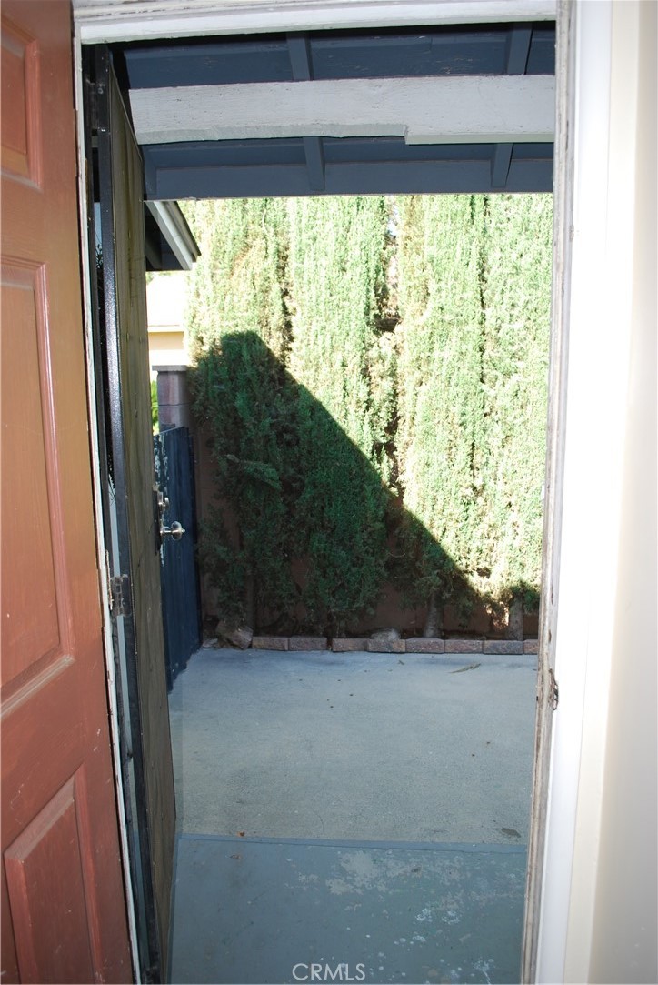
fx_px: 739
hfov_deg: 48.0
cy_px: 492
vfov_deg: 67.3
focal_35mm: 27
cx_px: 329
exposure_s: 1/125
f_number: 3.5
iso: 160
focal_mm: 18
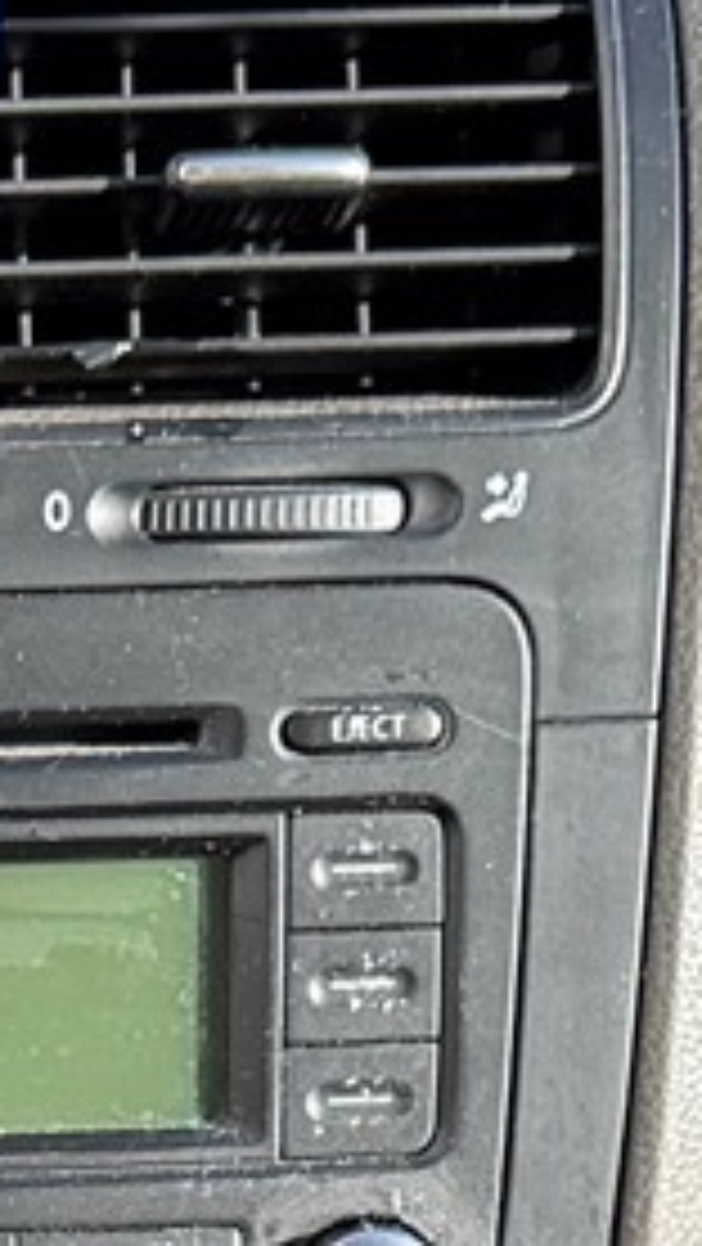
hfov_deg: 6.3
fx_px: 6282
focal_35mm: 190
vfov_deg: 10.4
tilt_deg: -39.3
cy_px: 2519
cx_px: -490
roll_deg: -0.9
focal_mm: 6.76
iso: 100
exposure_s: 1/419
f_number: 1.78
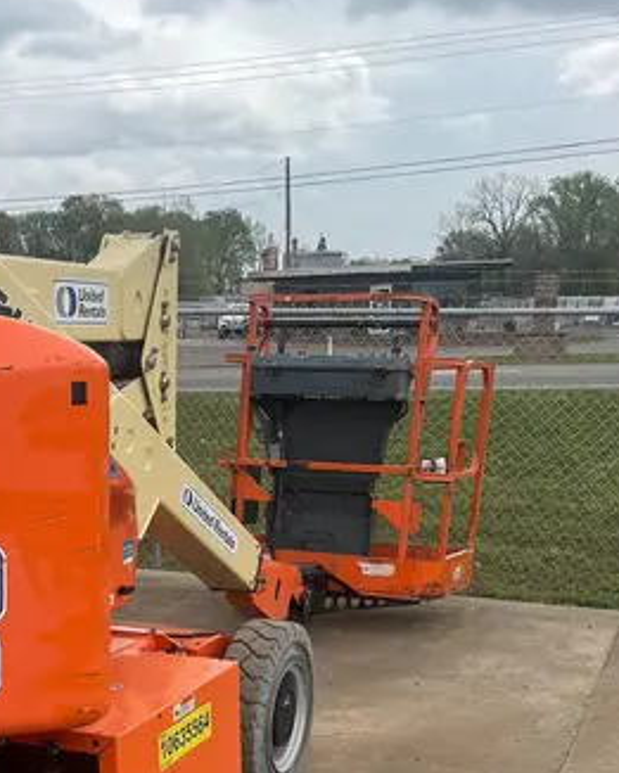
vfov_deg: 31.2
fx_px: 1305
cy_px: 720
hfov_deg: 25.5
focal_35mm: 57
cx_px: 17
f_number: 1.6
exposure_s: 1/2513
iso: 50
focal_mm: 5.1
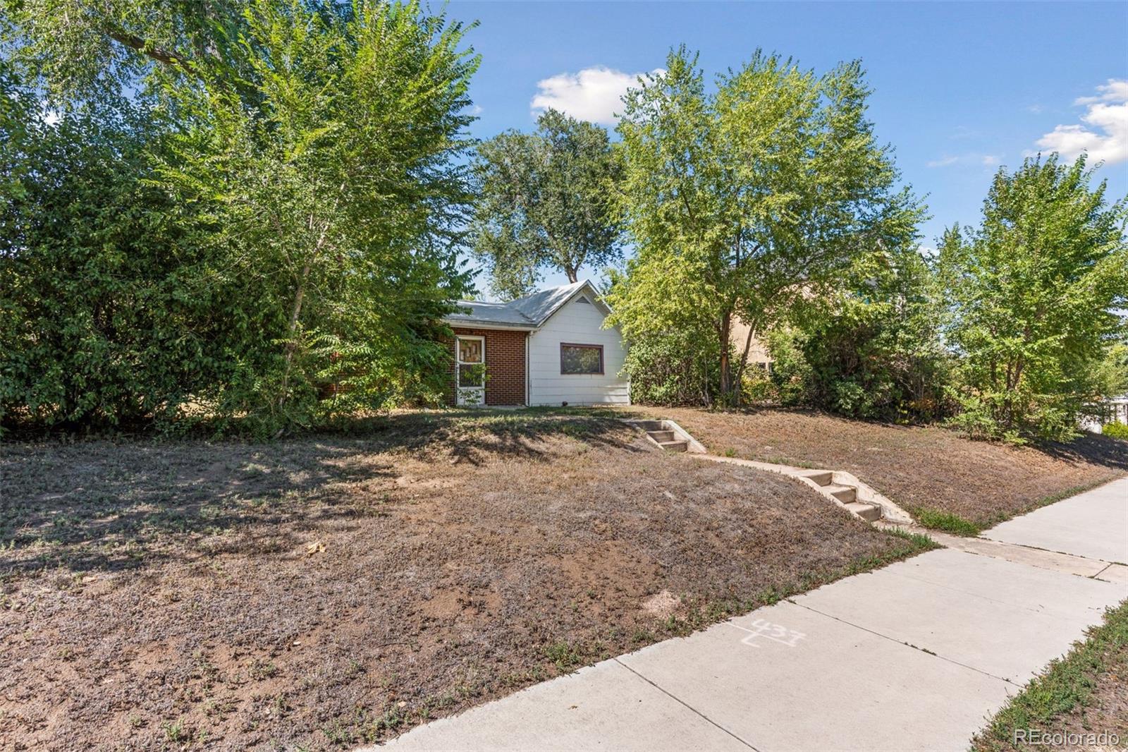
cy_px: 376
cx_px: 564
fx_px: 533
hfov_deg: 93.3
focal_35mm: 17
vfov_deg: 70.4
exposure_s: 1/400
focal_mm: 17
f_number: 9
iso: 400
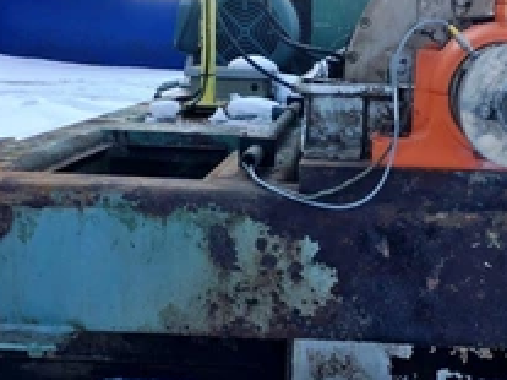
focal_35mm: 56
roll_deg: +0.6
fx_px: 820
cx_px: 345
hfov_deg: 34.0
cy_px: 221
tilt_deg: -13.8
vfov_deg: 26.0
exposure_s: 1/986
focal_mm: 4.15
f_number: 2.2
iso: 25
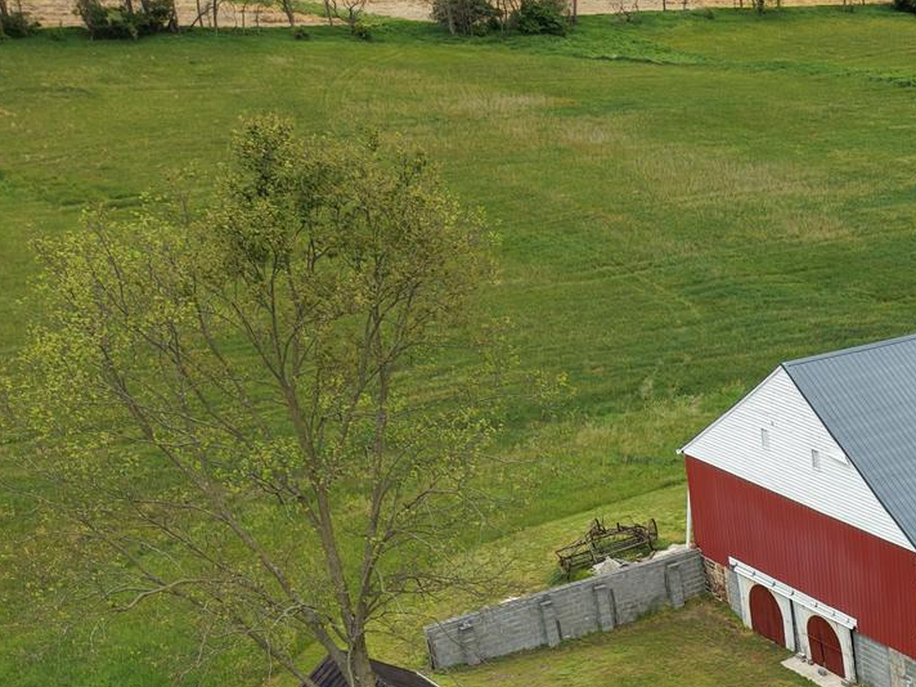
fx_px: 1826
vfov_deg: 19.9
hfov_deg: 24.7
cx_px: 1178
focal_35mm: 69
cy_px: 839
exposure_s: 1/1250
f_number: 1.8
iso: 130
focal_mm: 8.67
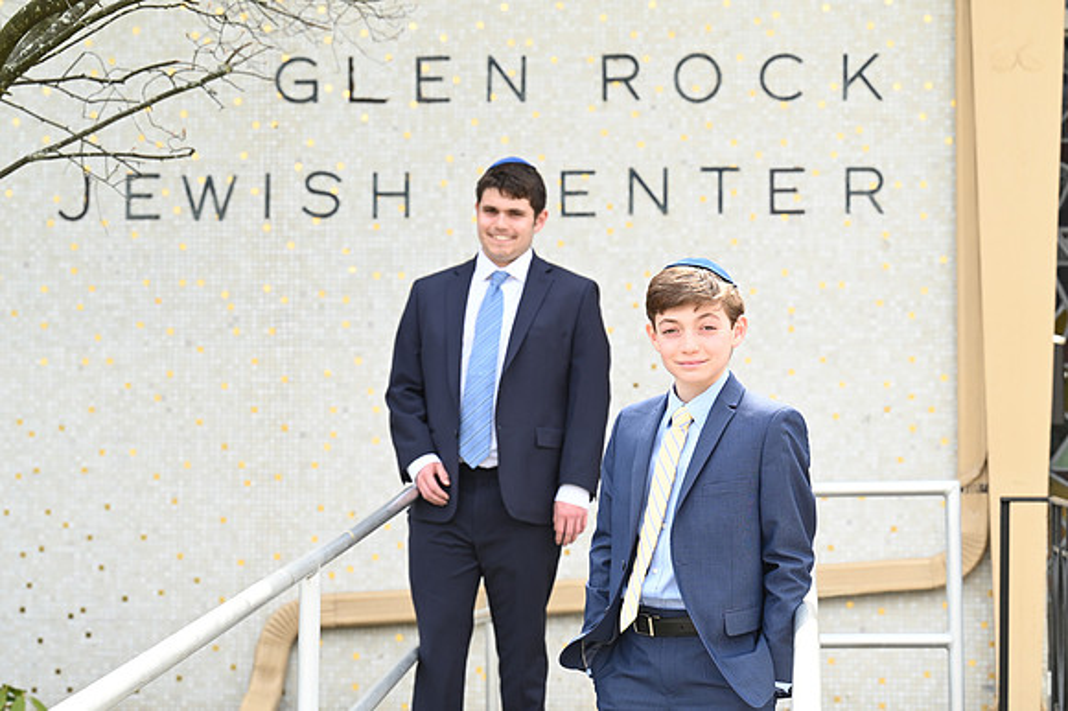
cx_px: 534
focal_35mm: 92
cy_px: 356
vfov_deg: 14.8
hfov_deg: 22.2
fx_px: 2728
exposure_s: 1/200
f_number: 6.3
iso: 250
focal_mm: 92
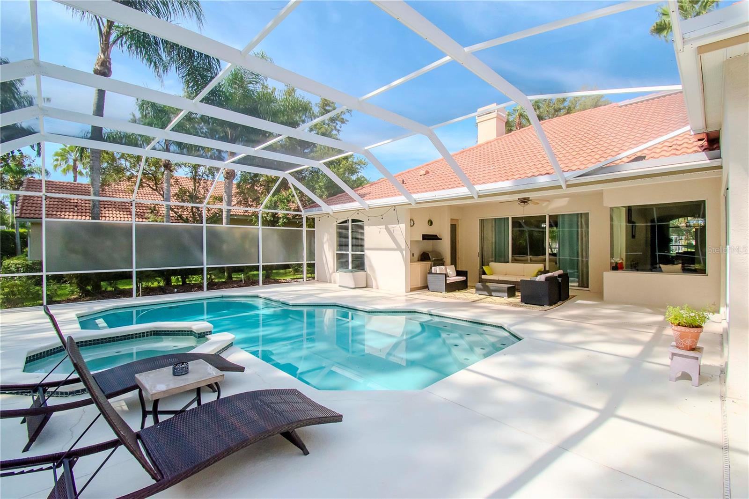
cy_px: 250
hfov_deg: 100.4
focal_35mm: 15
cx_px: 374
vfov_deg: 77.3
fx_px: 312
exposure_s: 1/800
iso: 800
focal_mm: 10
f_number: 11
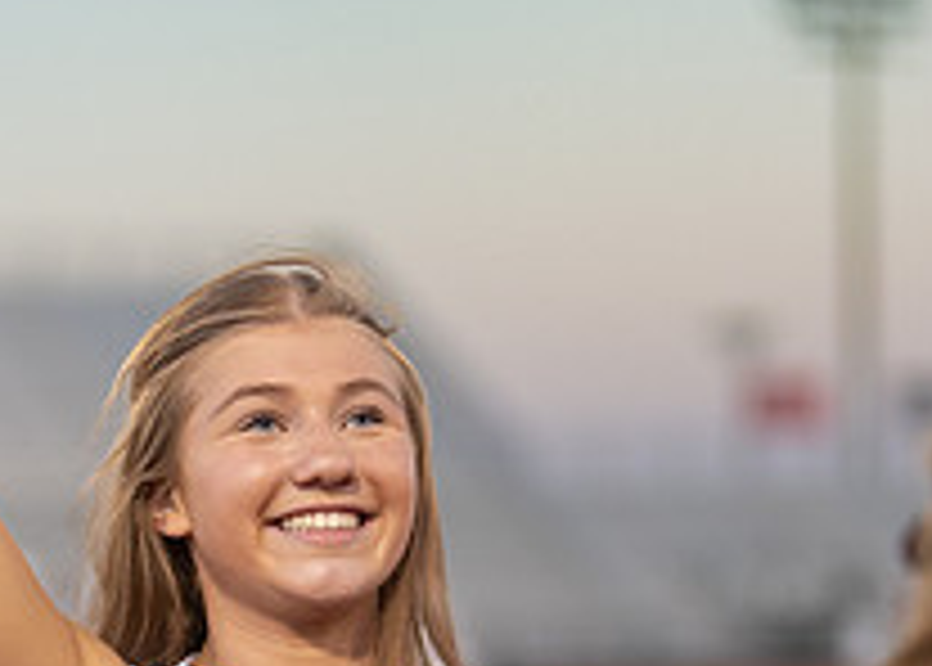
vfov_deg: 8.7
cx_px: 389
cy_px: 813
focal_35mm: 164
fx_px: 4342
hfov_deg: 12.2
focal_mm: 50
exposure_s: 1/1000
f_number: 1.2
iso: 400
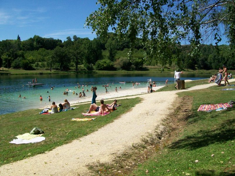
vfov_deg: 39.7
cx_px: 118
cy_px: 88
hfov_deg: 51.4
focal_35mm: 36
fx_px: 244
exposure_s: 1/500
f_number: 4.8
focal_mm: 6
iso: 64
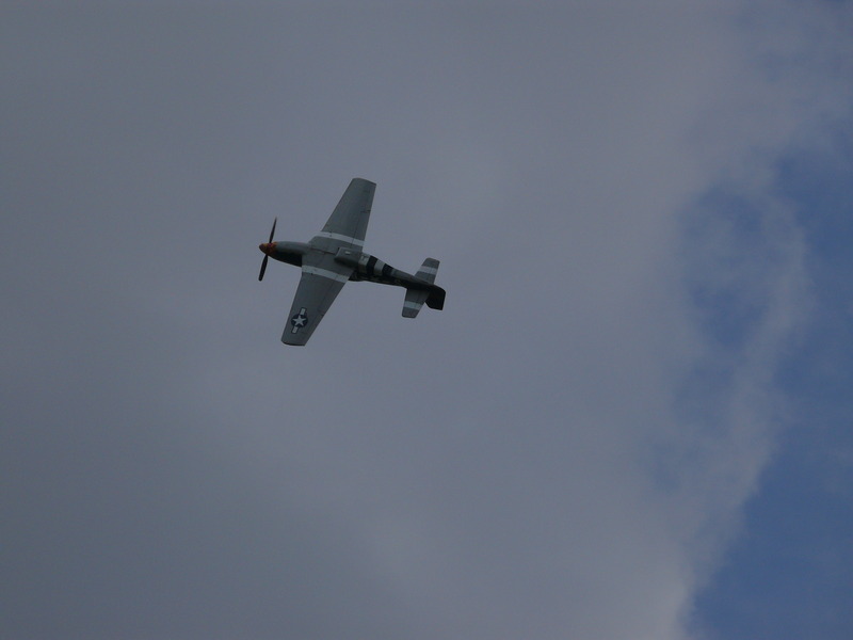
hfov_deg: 4.7
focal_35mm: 420
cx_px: 426
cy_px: 320
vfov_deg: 3.5
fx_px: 10350
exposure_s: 1/1000
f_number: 8
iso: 100
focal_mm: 88.8
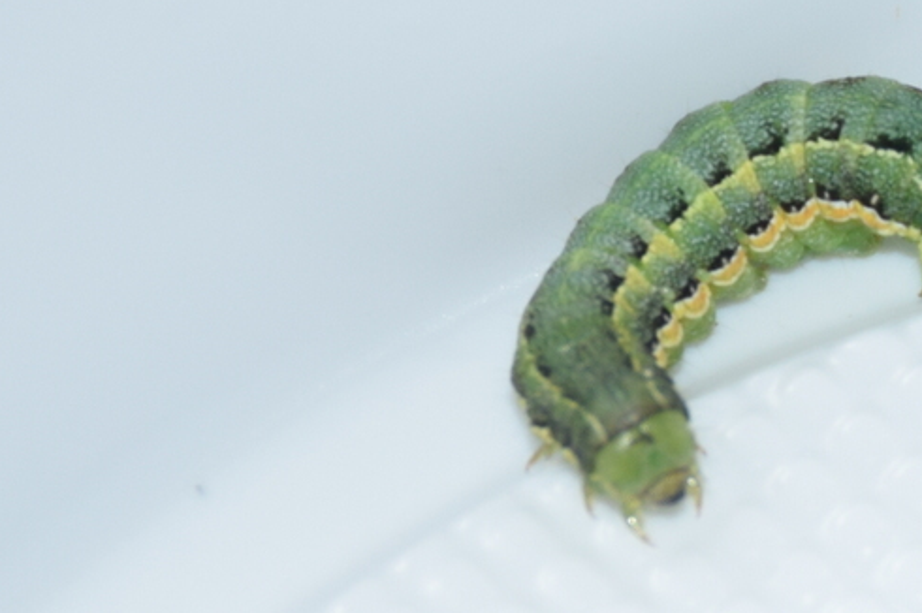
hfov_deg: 5.0
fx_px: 10544
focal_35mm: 412
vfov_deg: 3.3
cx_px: 748
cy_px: 320
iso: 320
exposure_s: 1/60
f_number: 7.1
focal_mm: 140
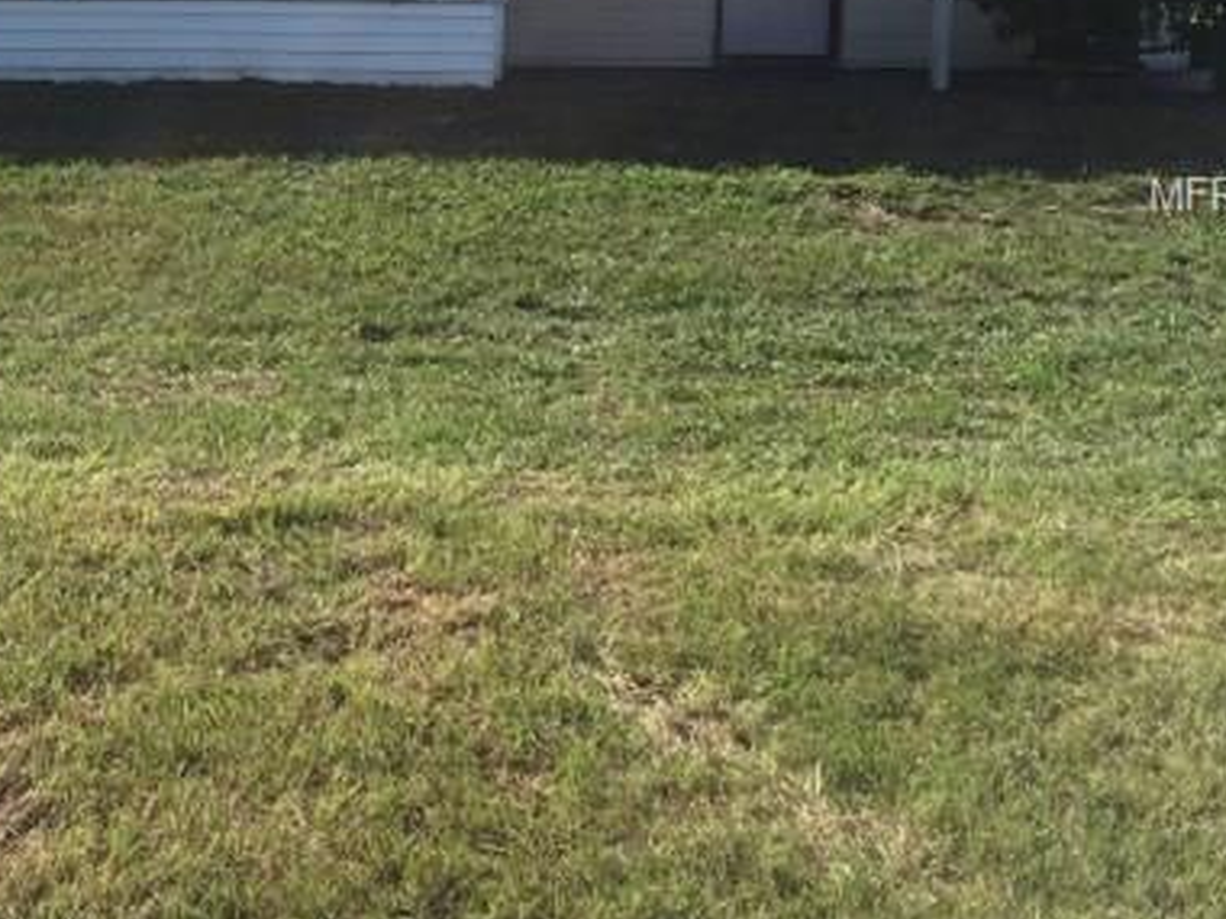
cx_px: 55
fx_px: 2160
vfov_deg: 23.7
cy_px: 197
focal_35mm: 61
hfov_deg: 29.9
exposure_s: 1/1721
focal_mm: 4.15
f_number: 2.2
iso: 32
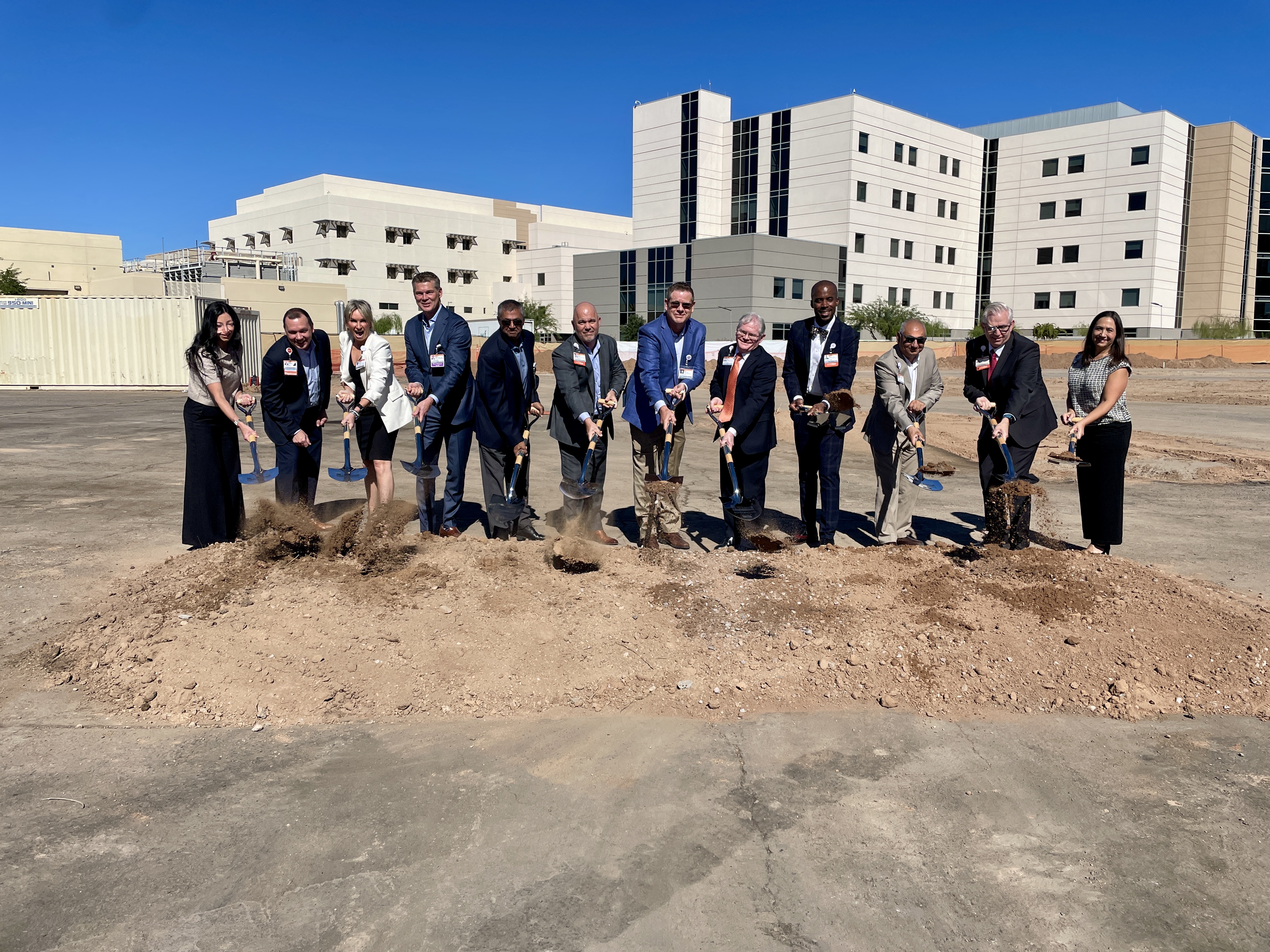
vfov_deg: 53.1
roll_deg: -0.4
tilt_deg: -6.7
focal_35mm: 26
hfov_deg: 67.3
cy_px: 476
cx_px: 635
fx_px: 954
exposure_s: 1/6897
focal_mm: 4.2
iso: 32
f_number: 1.6
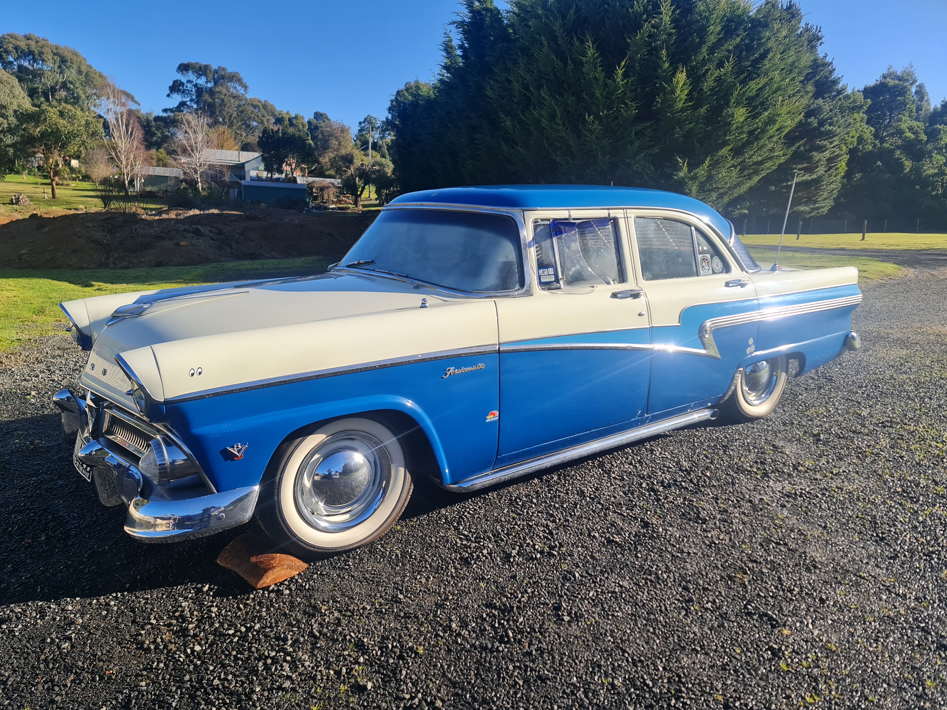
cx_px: 474
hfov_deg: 69.4
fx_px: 684
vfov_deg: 54.9
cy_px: 355
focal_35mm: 25
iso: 50
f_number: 1.8
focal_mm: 7
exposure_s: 1/582
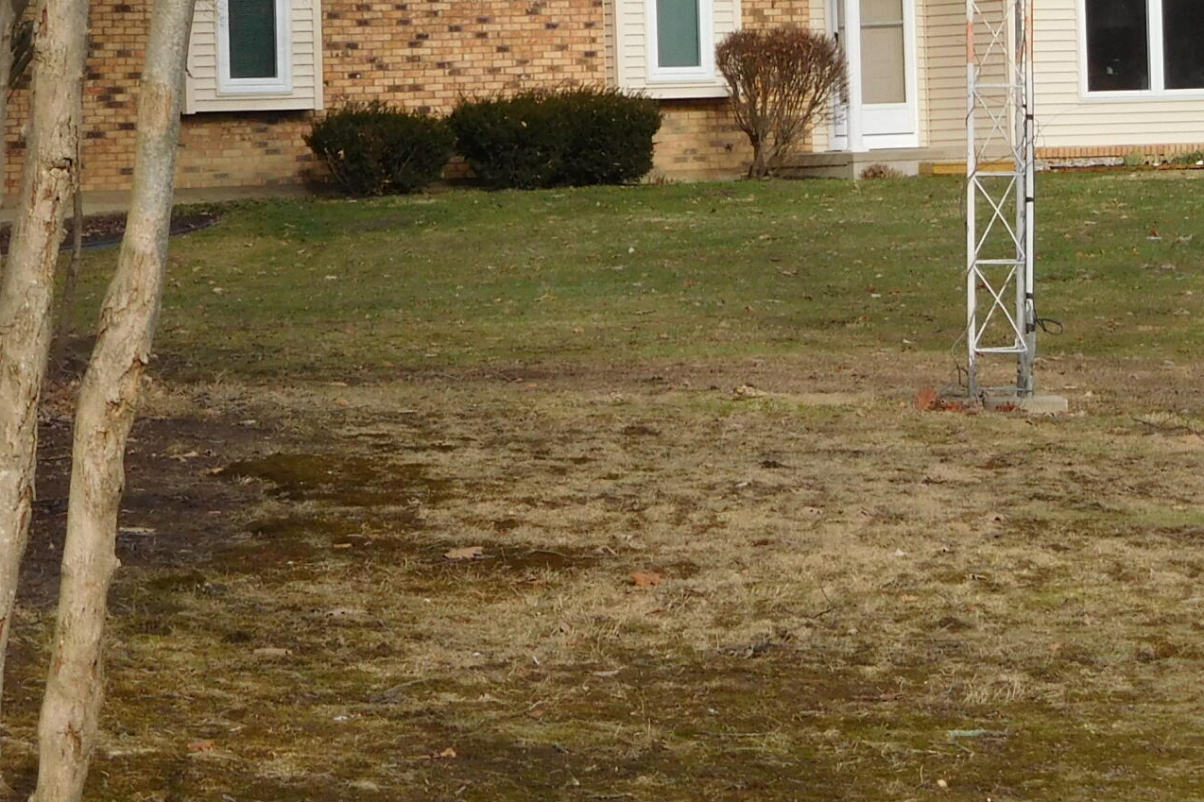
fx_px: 6554
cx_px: 1322
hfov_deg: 10.4
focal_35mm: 196
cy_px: -109
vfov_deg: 7.0
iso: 125
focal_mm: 14.3
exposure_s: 1/320
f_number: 4.6
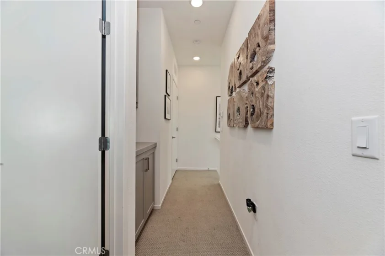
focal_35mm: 14
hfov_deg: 104.3
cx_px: 192
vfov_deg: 81.1
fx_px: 150
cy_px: 128
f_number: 10
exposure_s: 1/10
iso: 500
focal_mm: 14
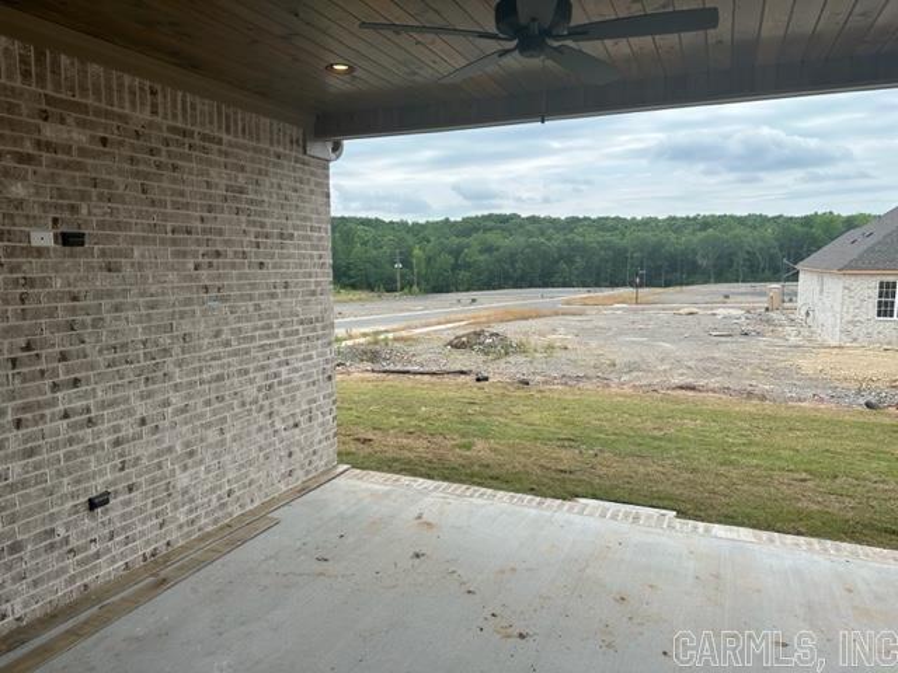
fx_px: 623
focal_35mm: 24
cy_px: 336
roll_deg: +0.7
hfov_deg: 71.6
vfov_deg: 56.8
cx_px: 449
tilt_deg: -7.6
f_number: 1.78
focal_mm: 6.86
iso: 80
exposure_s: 1/1845
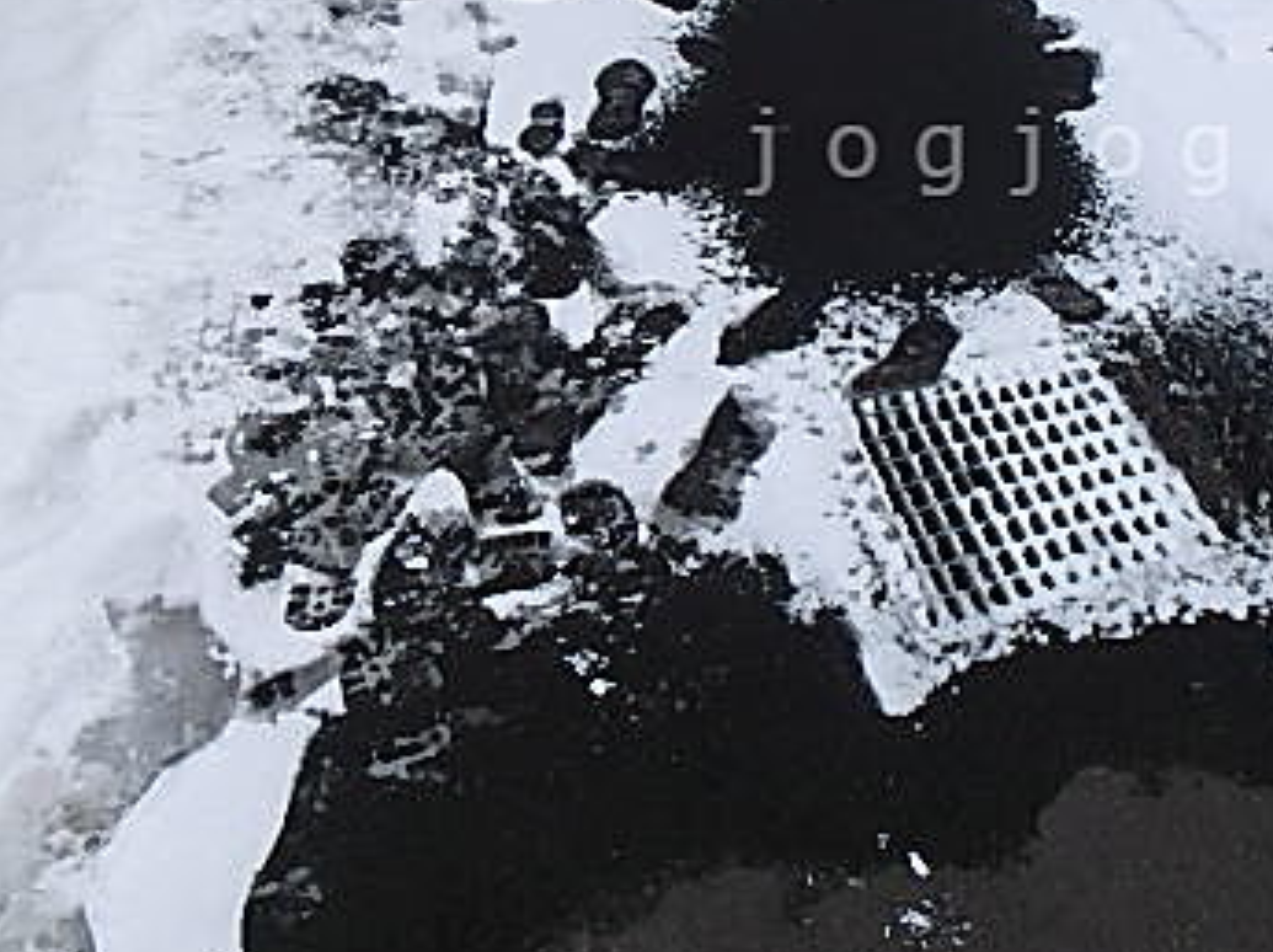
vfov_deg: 35.2
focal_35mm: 39
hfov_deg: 45.7
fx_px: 1433
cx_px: 996
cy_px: 151
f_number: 3.5
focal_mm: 3.7
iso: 125
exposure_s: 1/400
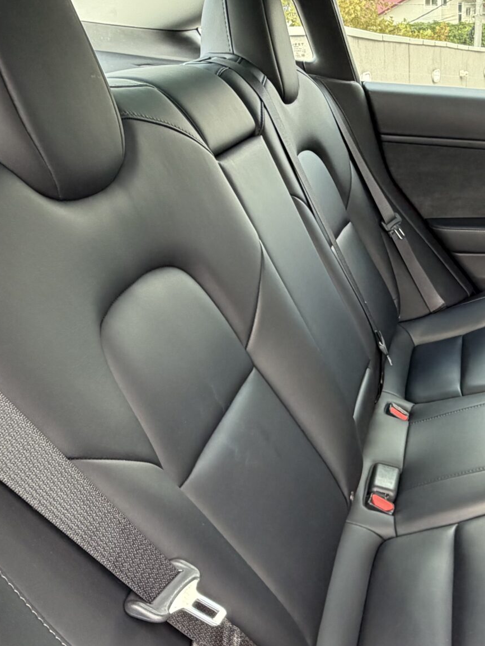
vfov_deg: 57.7
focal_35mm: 31
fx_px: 579
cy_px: 401
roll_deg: +2.2
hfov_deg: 42.6
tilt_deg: -33.1
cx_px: 414
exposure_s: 1/121
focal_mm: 2.22
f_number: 2.2
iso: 250
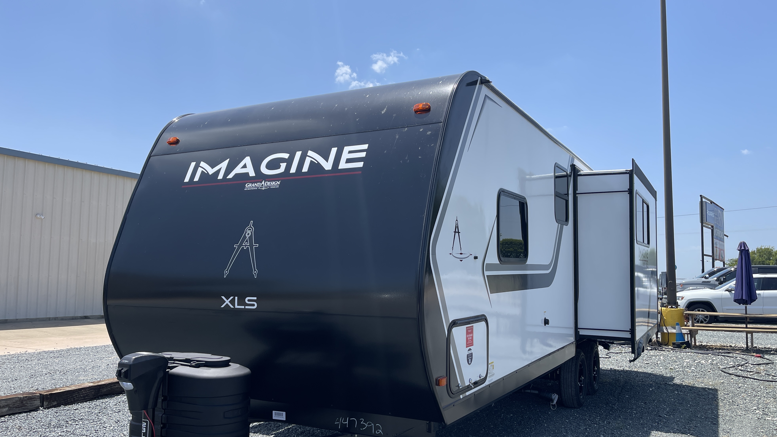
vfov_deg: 41.5
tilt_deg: +3.6
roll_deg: -1.5
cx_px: 399
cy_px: 231
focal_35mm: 28
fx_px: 577
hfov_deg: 67.9
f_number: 1.6
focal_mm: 5.1
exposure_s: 1/3086
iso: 32
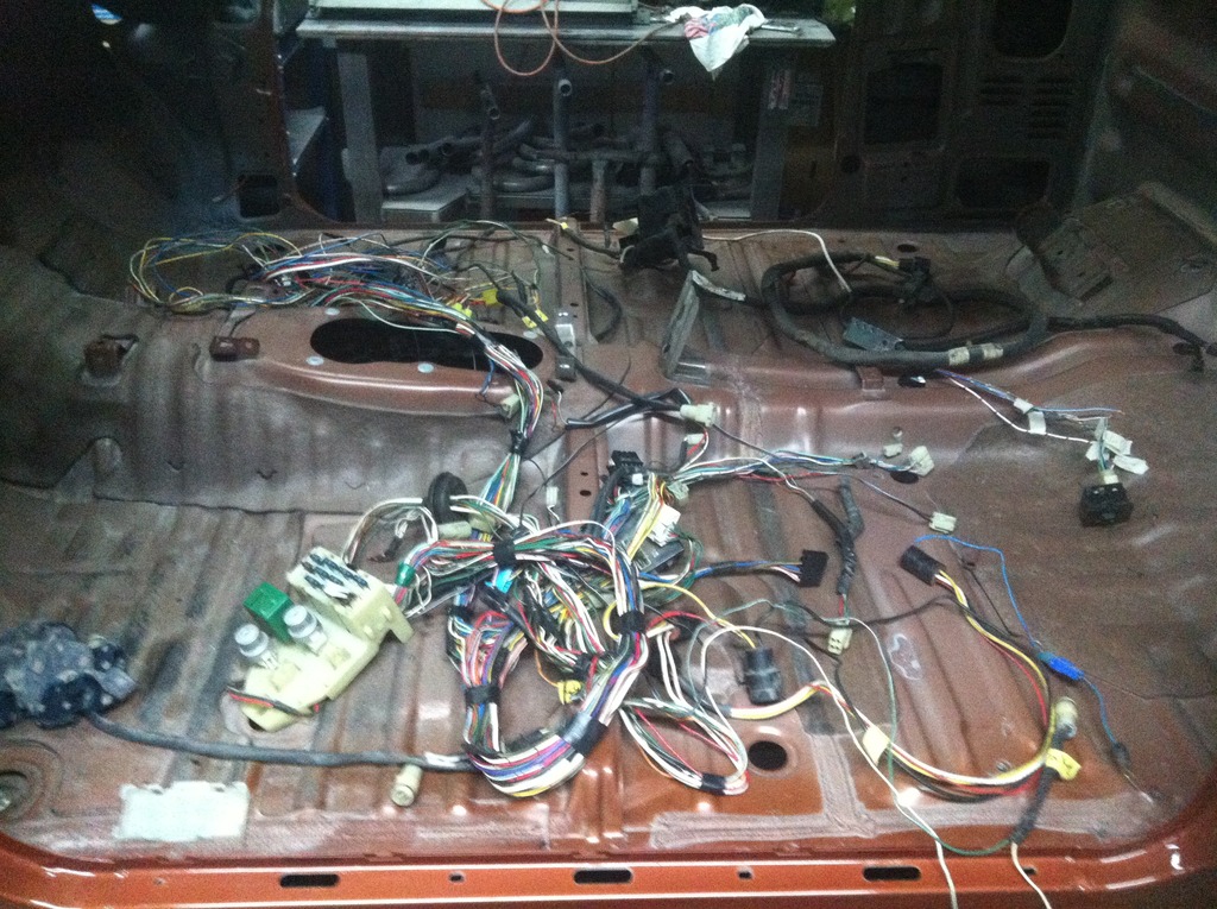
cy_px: 454
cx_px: 608
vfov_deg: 40.6
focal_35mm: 35
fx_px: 1229
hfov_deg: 52.7
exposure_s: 1/17
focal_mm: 3.85
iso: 640
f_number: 2.8
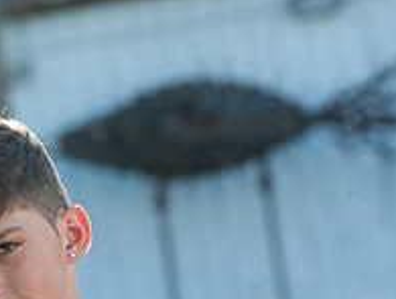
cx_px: -132
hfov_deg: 4.0
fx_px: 5719
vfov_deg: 3.0
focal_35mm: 499
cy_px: 356
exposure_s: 1/160
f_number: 8
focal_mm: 175
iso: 320
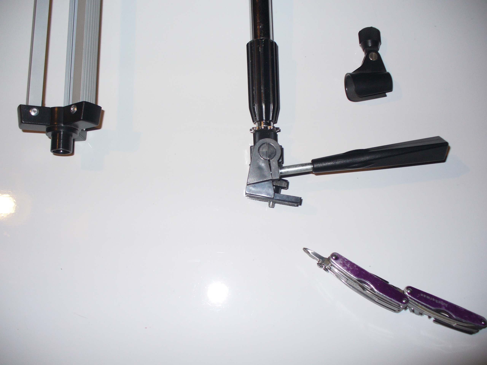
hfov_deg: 50.1
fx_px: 521
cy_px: 182
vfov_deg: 38.7
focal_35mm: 37
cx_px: 244
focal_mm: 6.1
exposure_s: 1/30
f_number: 2.8
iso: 100
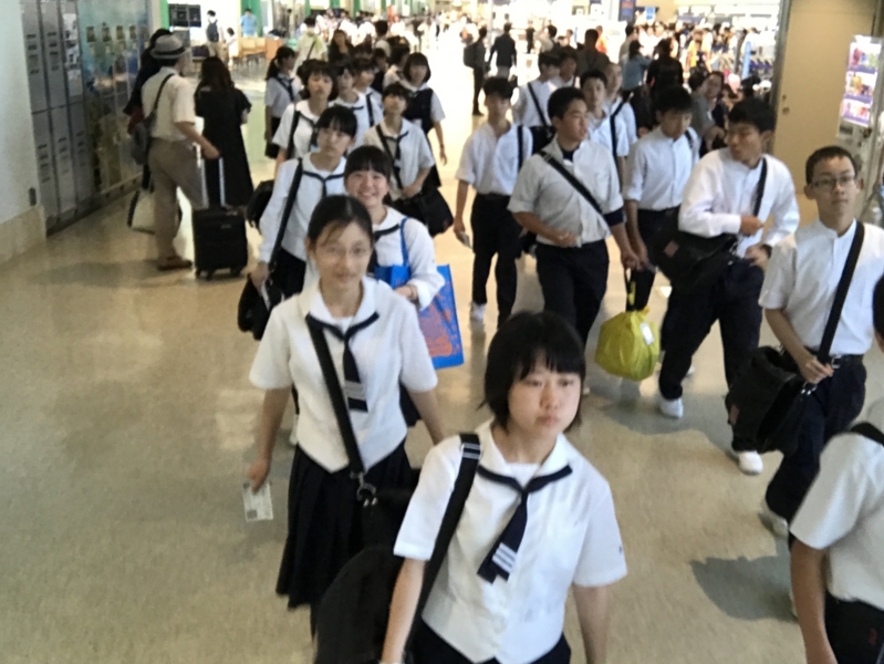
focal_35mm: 41
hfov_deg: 45.6
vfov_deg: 35.1
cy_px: 356
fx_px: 1048
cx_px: 510
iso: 80
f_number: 2.2
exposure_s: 1/30
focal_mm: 2.87
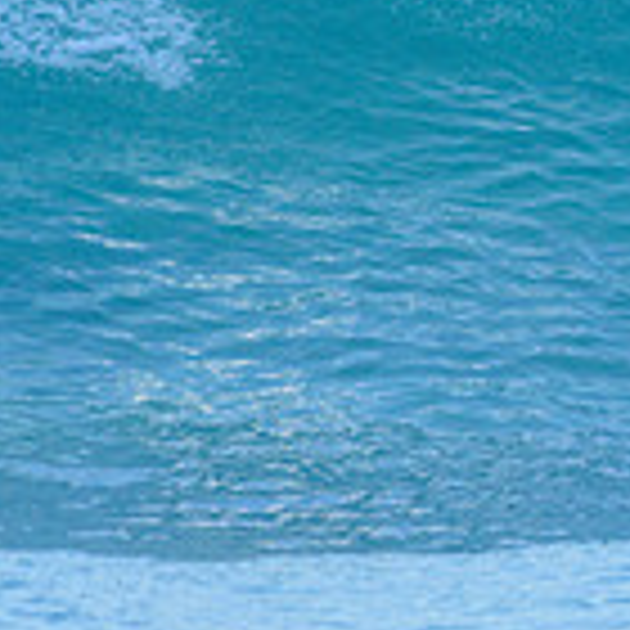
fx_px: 36178
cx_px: 1228
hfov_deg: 1.0
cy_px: -61
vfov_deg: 1.0
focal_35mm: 1757
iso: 500
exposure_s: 1/2000
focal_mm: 500
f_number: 5.6
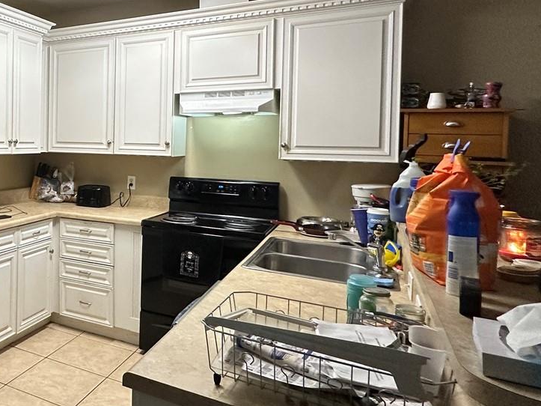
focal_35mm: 31
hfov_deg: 49.1
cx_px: 14
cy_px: 150
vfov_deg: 45.0
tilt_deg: -0.8
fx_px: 484
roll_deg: -0.6
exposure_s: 1/120
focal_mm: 2.22
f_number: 2.2
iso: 250
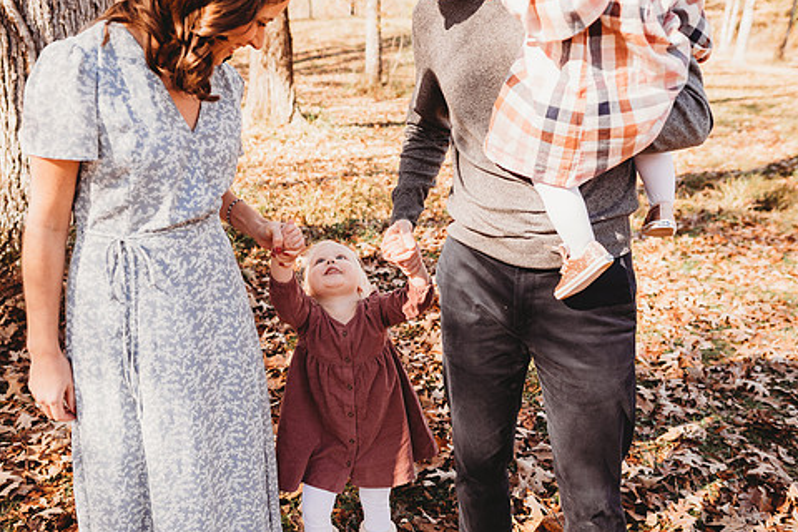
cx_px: 391
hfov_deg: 63.7
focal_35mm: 29
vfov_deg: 45.0
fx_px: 643
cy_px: 275
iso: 100
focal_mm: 24
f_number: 2.8
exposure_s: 1/250
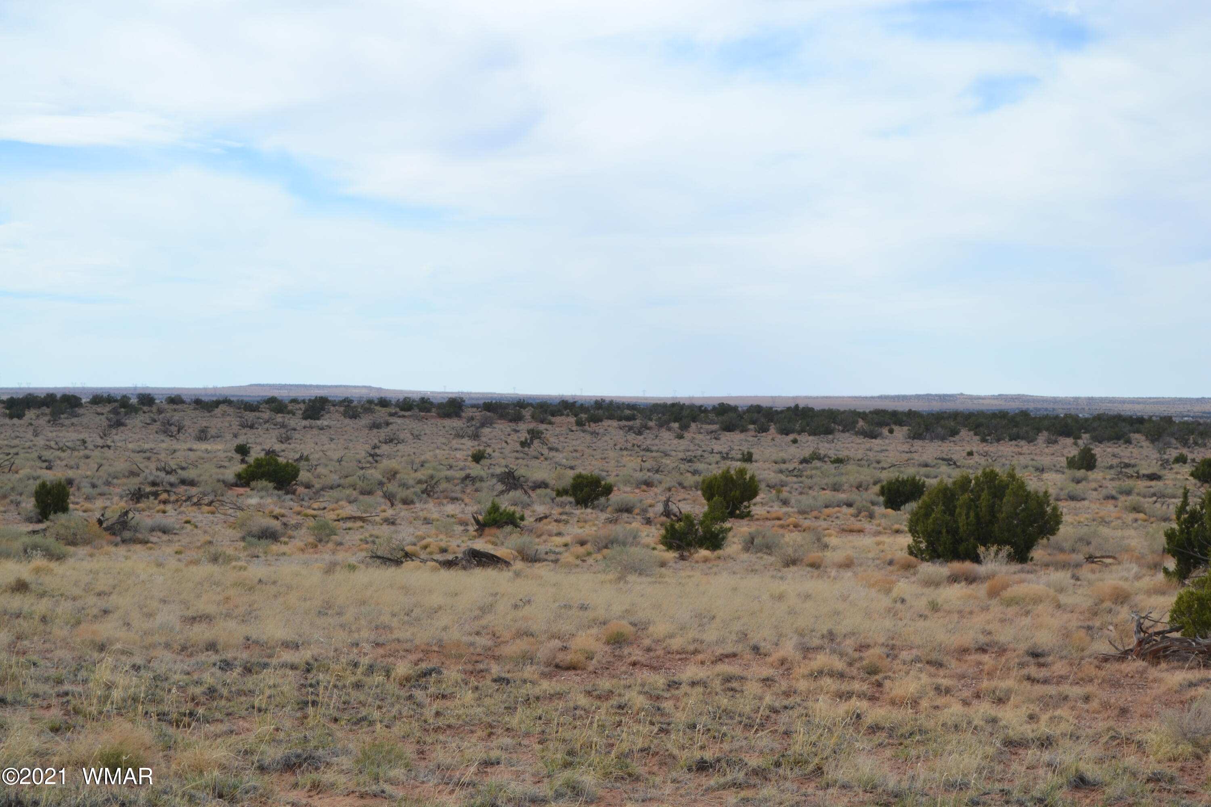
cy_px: 404
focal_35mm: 82
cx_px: 606
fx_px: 2775
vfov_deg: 16.6
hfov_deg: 24.6
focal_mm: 55
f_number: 8
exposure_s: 1/250
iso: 100
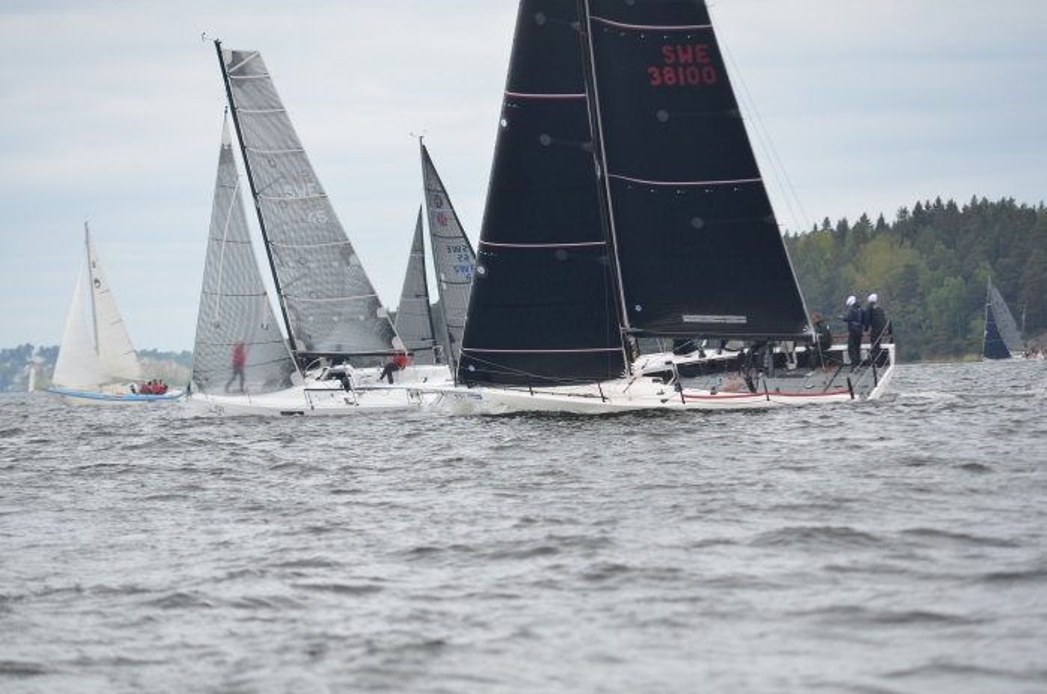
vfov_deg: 6.1
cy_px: 347
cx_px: 524
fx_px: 6532
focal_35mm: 225
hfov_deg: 9.2
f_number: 5
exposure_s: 1/1600
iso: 400
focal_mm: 150
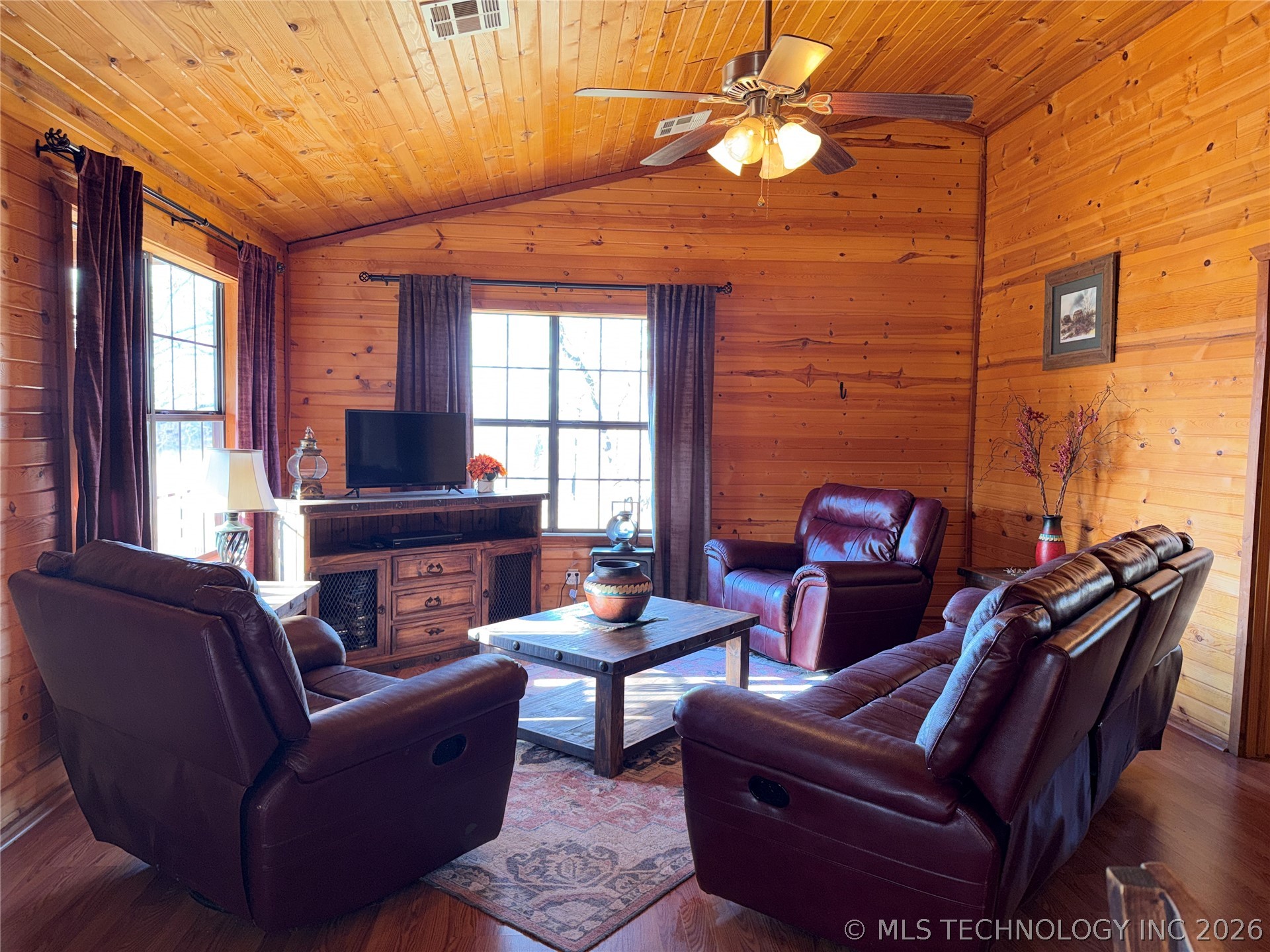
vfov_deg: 56.8
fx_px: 881
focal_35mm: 24
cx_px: 635
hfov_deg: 71.6
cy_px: 476
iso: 50
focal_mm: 6.76
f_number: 1.78
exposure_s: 1/20
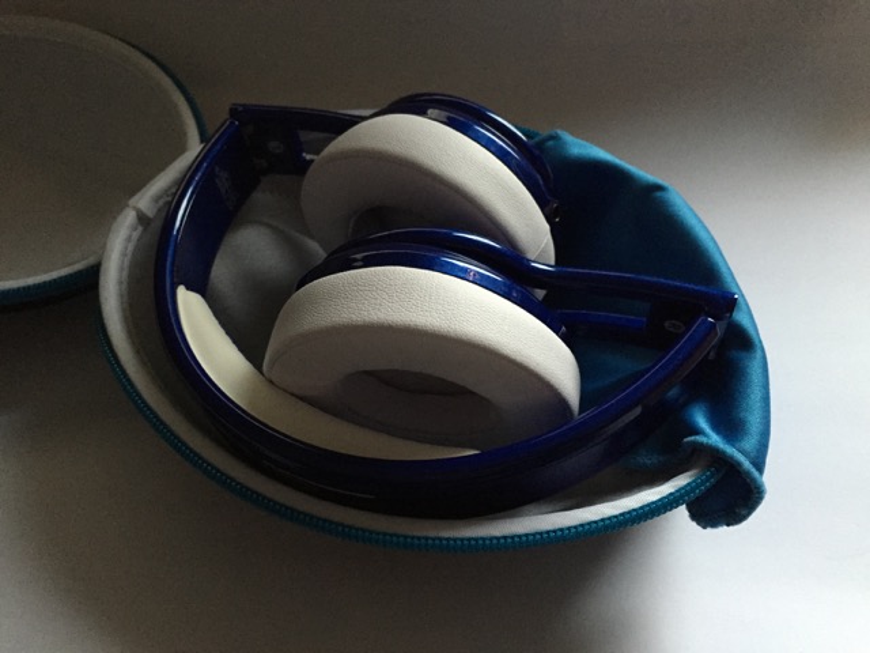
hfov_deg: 61.7
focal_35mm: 29
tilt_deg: -49.0
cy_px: 326
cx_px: 435
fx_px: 729
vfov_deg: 48.2
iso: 250
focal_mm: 4.15
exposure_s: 1/15
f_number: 2.2
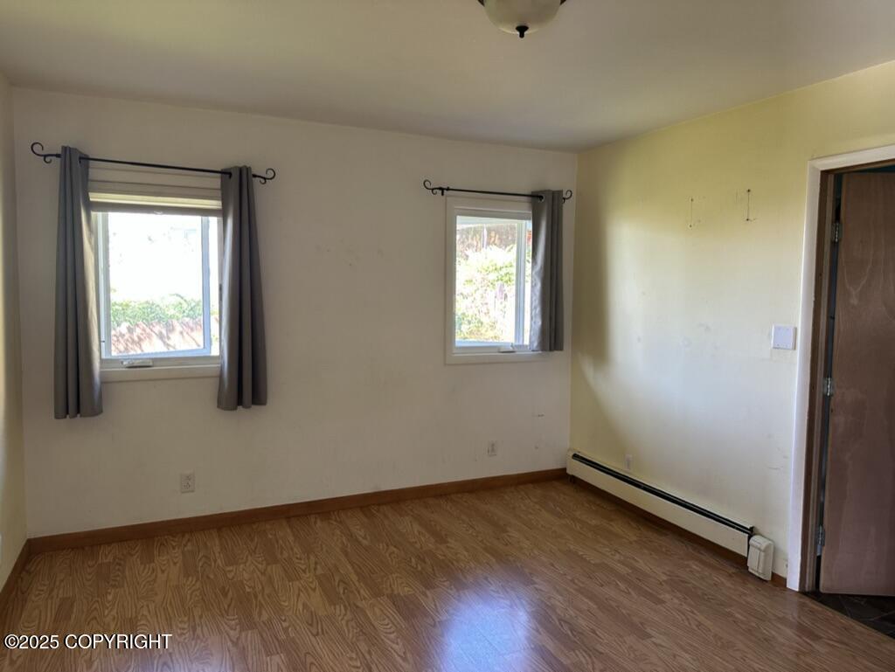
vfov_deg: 56.9
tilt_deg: -4.8
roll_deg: -1.5
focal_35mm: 24
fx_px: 621
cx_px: 448
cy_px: 336
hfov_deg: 71.6
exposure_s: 1/60
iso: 200
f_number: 1.78
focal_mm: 6.86
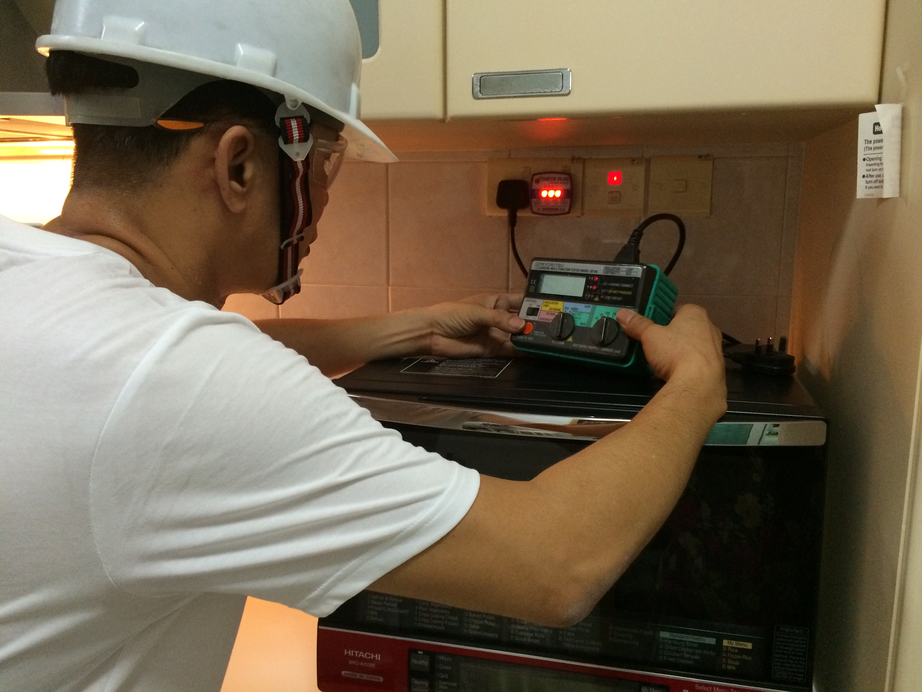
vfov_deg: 48.2
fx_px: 772
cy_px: 346
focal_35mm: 29
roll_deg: -1.3
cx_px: 461
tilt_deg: -10.8
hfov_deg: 61.7
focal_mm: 4.15
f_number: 2.2
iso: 250
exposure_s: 1/25
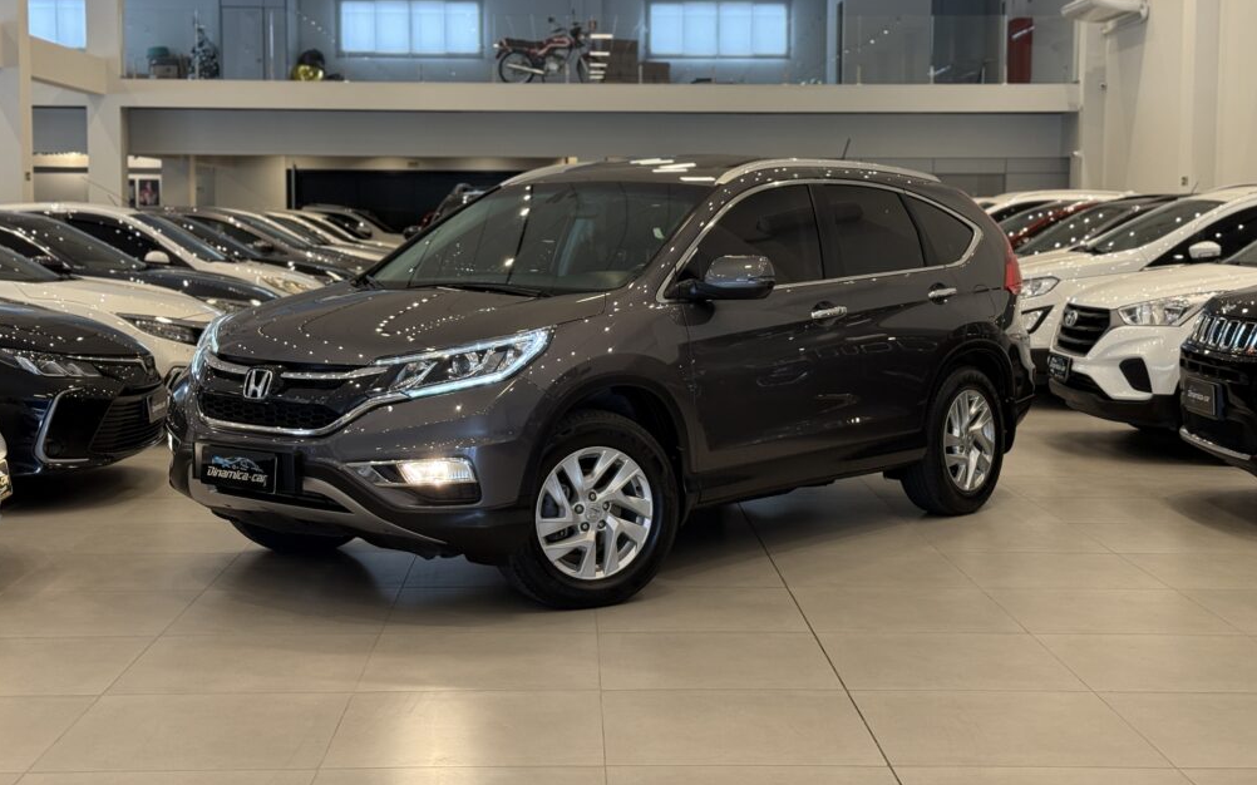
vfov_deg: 24.8
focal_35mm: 52
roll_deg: -0.1
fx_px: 1781
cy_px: 315
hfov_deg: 38.9
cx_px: 616
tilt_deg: -2.9
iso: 160
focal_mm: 6.76
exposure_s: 1/60
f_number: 1.78
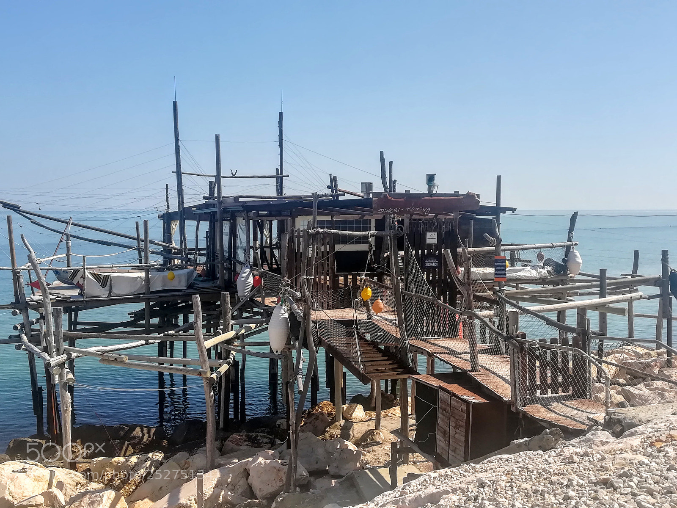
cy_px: 254
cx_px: 338
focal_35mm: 36
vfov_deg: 39.7
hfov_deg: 51.4
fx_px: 704
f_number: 2.2
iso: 50
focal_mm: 3.83
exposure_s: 1/924
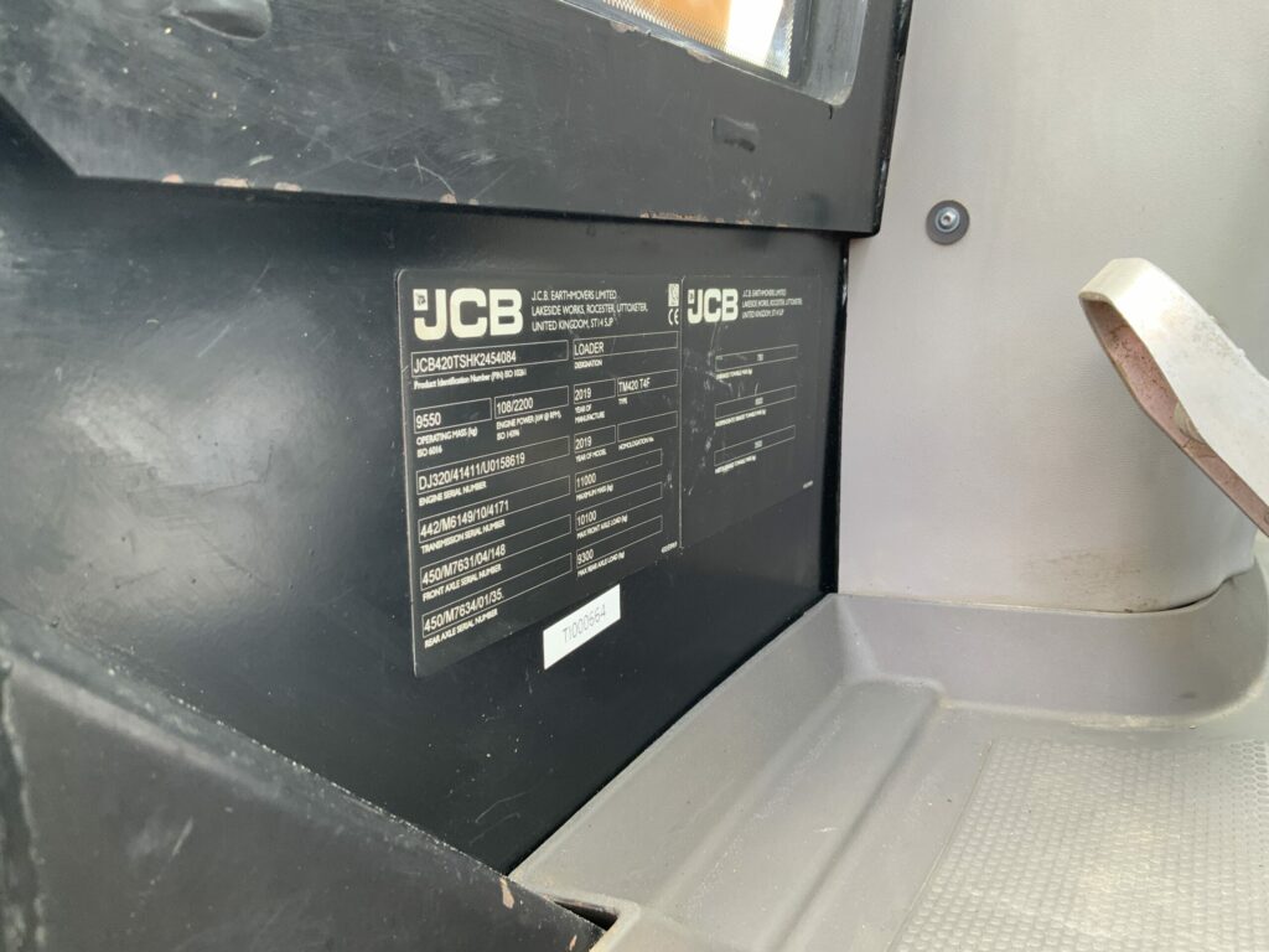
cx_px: 634
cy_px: 476
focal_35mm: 29
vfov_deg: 48.2
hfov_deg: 61.7
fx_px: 1063
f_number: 1.8
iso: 64
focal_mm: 3
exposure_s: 1/84
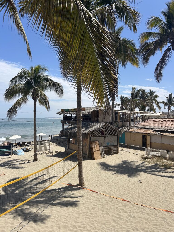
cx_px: 87
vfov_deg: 67.3
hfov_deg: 53.1
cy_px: 116
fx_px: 174
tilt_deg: +1.3
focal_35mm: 26
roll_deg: -1.6
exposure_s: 1/6211
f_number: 1.5
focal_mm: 5.7
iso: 50
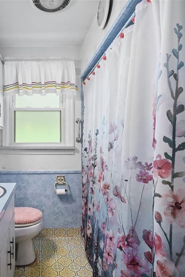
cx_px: 41
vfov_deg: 76.1
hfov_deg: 52.1
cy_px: 141
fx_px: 177
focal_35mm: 23
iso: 400
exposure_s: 1.6
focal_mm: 15
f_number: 8
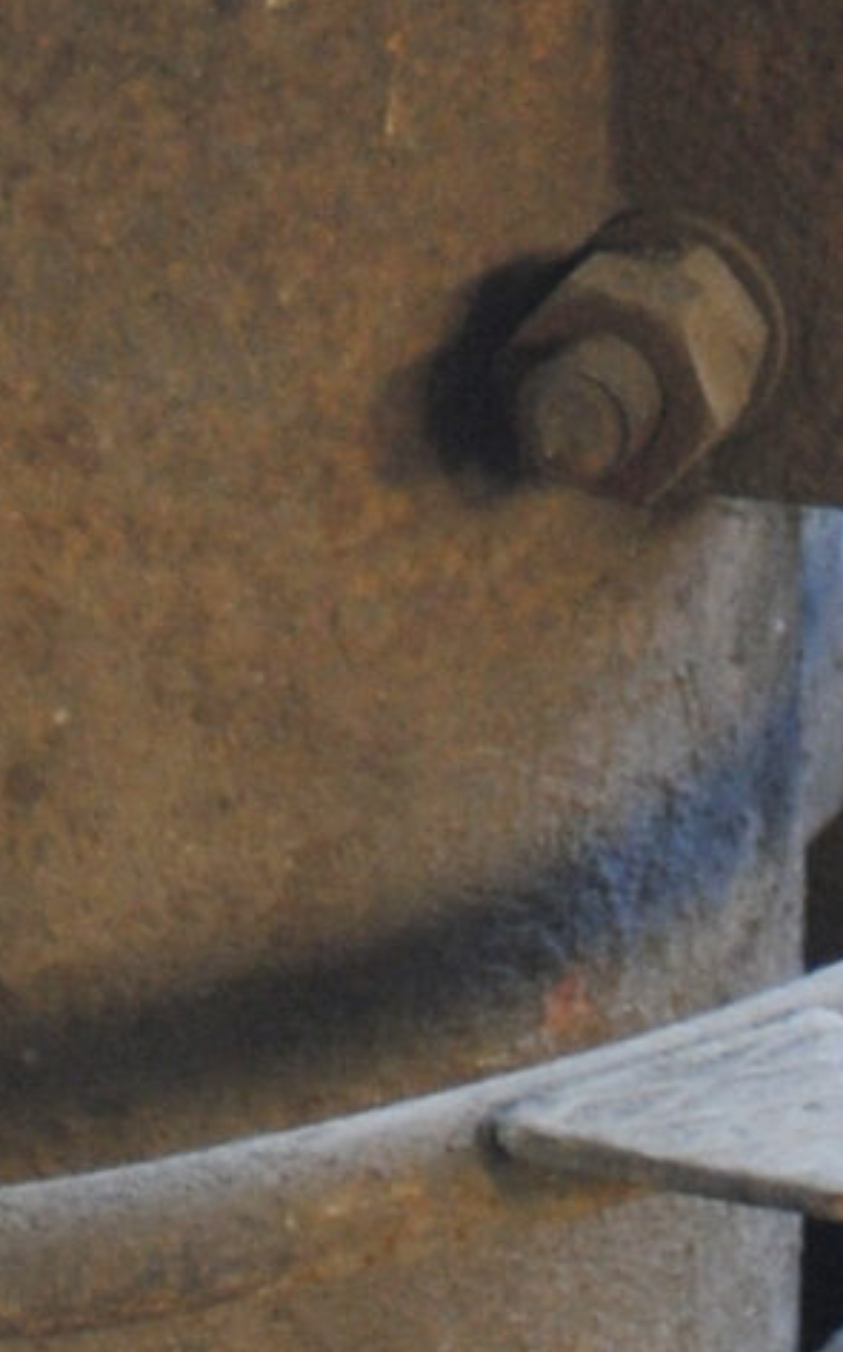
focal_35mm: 315
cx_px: 394
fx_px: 11597
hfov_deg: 4.2
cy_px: -1729
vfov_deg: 6.4
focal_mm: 38
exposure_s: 1/6
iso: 400
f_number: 5
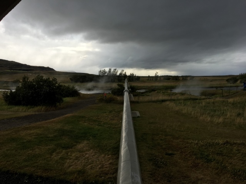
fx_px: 206
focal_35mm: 29
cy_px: 92
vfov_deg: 48.2
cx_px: 123
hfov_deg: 61.7
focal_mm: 4.15
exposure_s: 1/999
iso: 25
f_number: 2.2
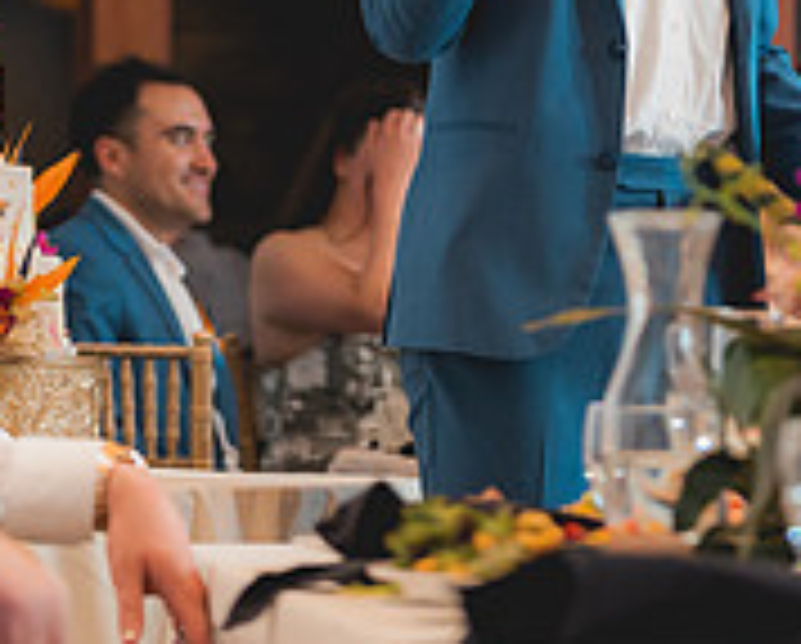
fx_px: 5438
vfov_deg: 6.7
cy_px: -128
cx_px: 482
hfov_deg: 8.4
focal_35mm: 229
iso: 1000
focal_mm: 75
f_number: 2.8
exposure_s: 1/250
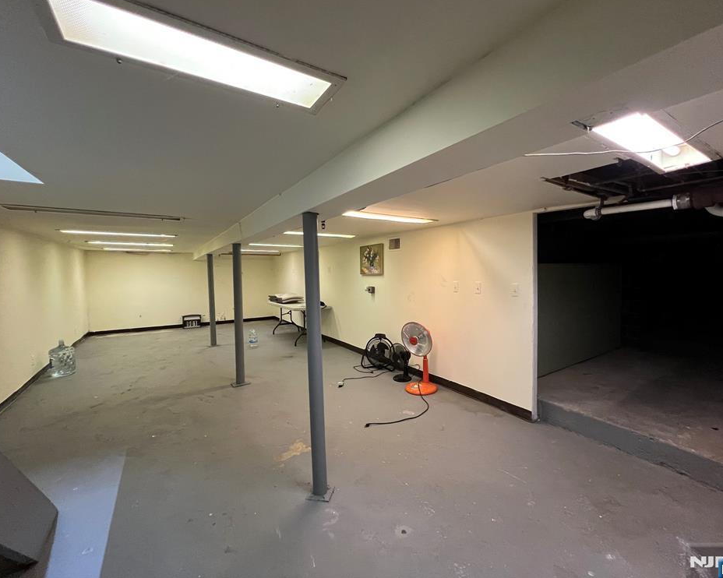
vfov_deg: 87.9
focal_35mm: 14
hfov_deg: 100.7
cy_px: 281
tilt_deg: -1.1
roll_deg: +1.3
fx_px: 300
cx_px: 366
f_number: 1.8
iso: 400
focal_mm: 1.57
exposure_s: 1/60
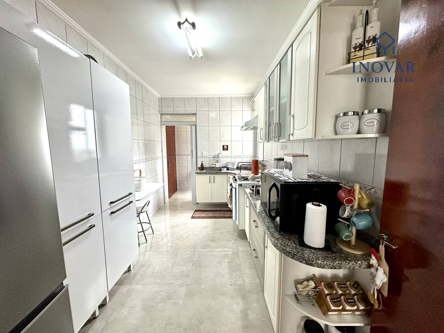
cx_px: 222
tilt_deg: -7.4
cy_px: 166
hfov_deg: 102.1
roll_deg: +0.4
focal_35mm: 14
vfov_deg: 85.7
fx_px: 180
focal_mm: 2.22
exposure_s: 1/120
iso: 250
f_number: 2.2
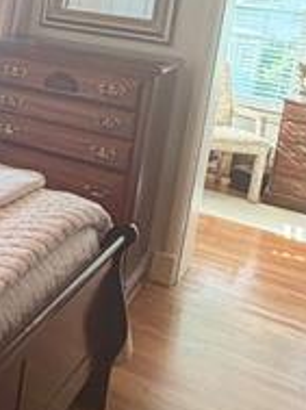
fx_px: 674
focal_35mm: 57
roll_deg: -5.3
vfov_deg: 32.2
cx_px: -143
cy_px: 43
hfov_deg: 21.7
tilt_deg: -7.2
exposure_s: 1/120
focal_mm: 2.22
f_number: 2.2
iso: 200
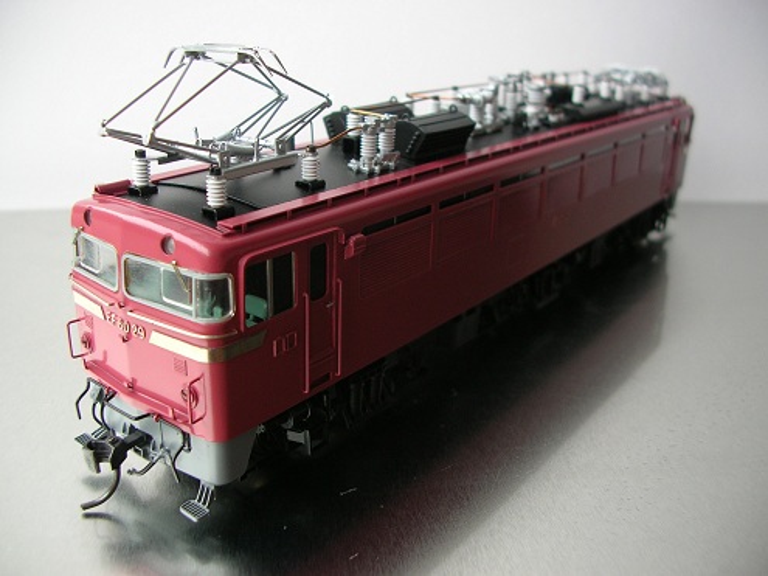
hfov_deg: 52.6
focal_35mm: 35
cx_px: 384
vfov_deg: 40.7
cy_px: 288
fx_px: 776
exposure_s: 1/31.5
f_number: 2.8
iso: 50
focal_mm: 5.8
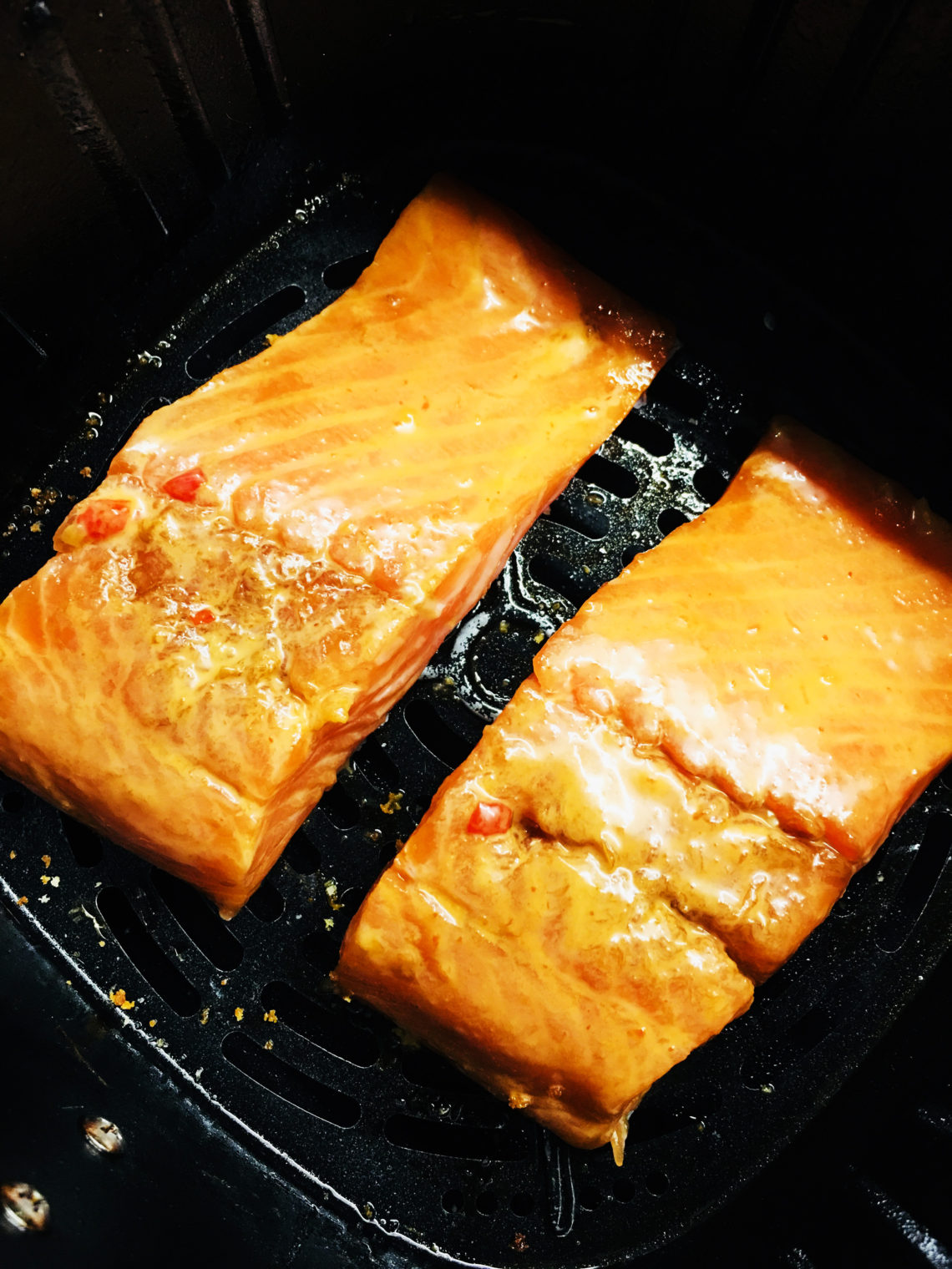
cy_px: 634
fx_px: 1063
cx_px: 476
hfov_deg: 48.2
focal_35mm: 29
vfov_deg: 61.7
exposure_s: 1/15
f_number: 2.2
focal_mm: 4.15
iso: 80
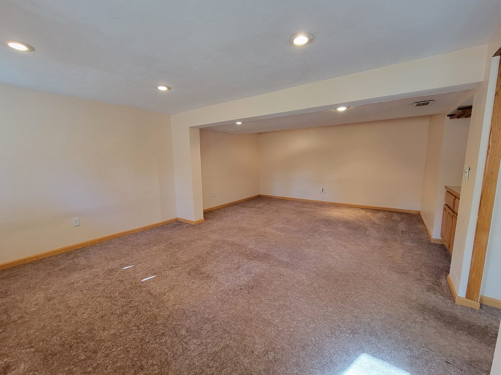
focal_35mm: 13
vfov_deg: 89.9
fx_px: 188
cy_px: 188
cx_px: 250
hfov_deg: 106.2
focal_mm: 2.2
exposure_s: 1/39
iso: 320
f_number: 2.2
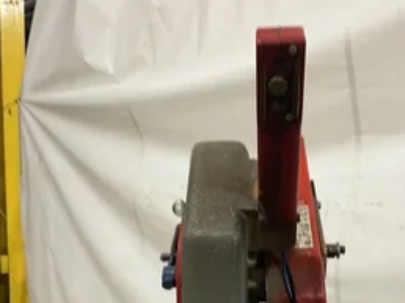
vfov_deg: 31.5
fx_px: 526
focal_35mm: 45
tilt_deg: -7.3
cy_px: 231
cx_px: 246
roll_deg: -0.3
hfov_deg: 41.9
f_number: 1.8
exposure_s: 1/60
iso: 320
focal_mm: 3
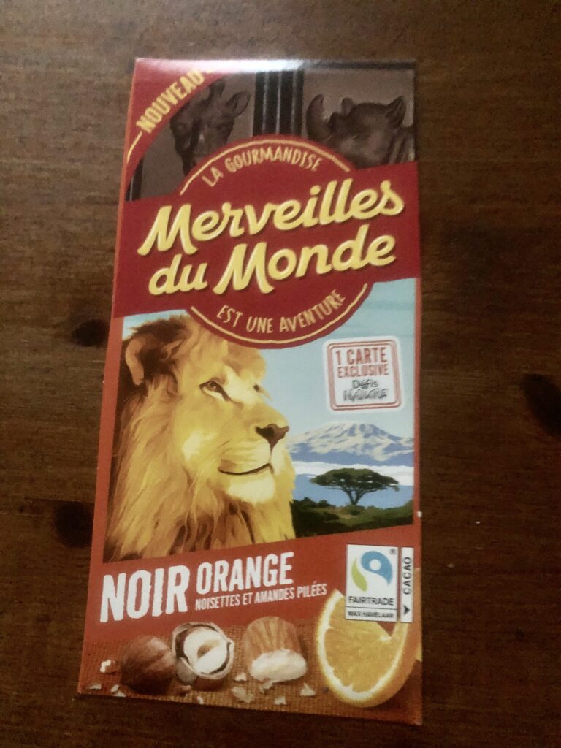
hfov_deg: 49.7
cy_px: 374
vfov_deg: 63.4
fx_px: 605
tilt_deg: -79.7
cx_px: 280
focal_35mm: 28
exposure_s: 1/4
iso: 640
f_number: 1.8
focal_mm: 3.99
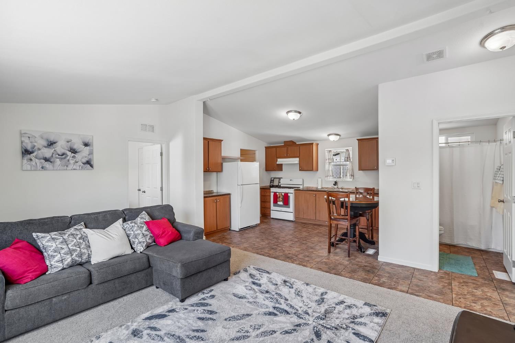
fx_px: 229
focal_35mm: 16
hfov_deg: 96.8
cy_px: 172
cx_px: 258
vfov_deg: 73.7
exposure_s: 1/10
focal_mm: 16
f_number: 8
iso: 320
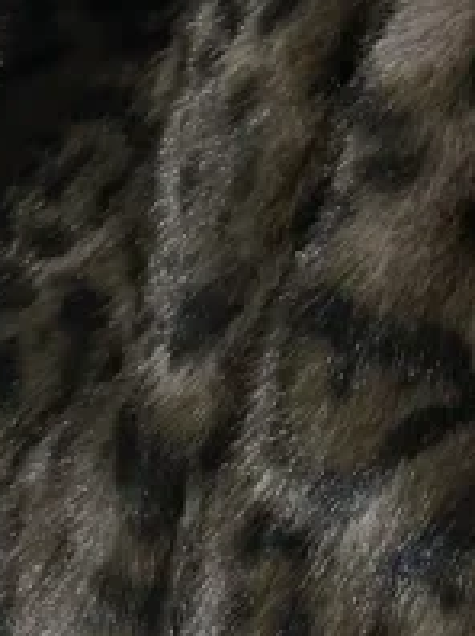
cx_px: 815
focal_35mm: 97
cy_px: -363
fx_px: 1779
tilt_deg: -72.8
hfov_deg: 13.8
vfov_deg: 17.8
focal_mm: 6.86
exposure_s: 1/60
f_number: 1.78
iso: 640
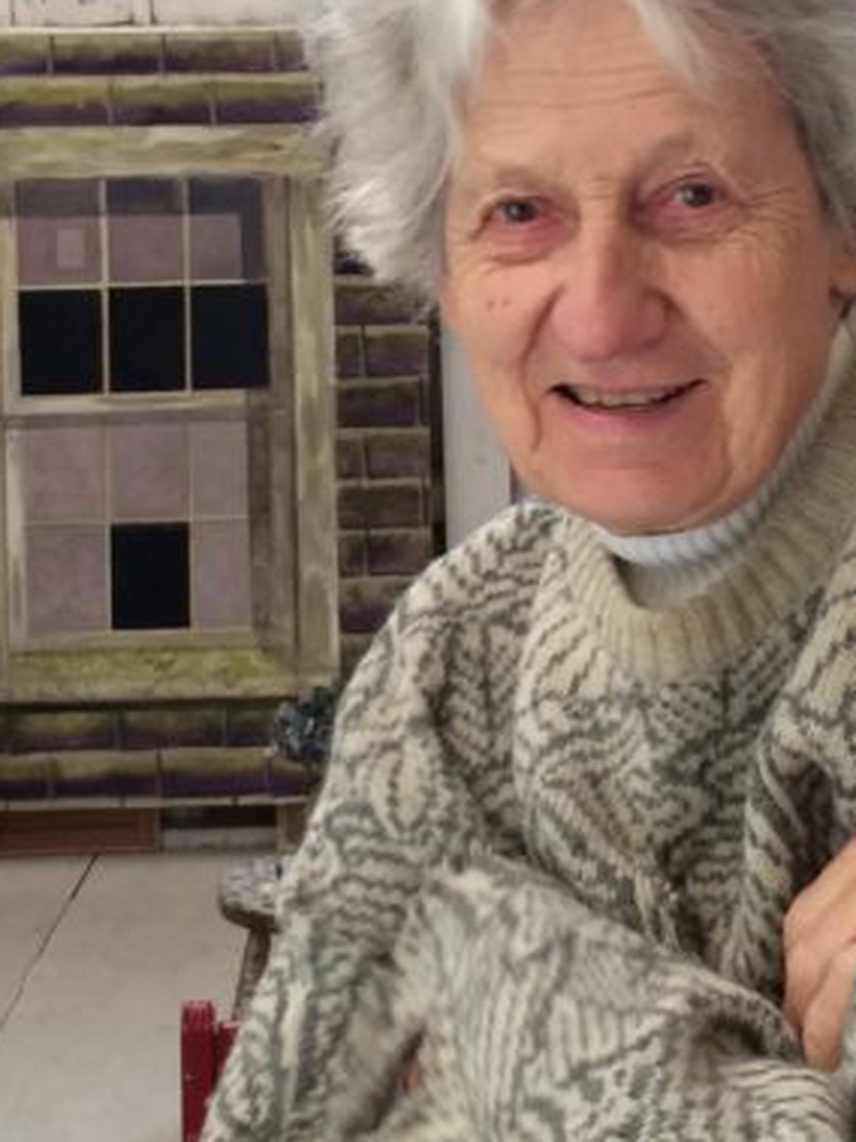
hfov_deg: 18.2
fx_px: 2672
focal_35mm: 81
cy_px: 301
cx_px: 515
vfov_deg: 23.9
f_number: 2.2
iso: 80
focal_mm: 4.12
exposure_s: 1/30
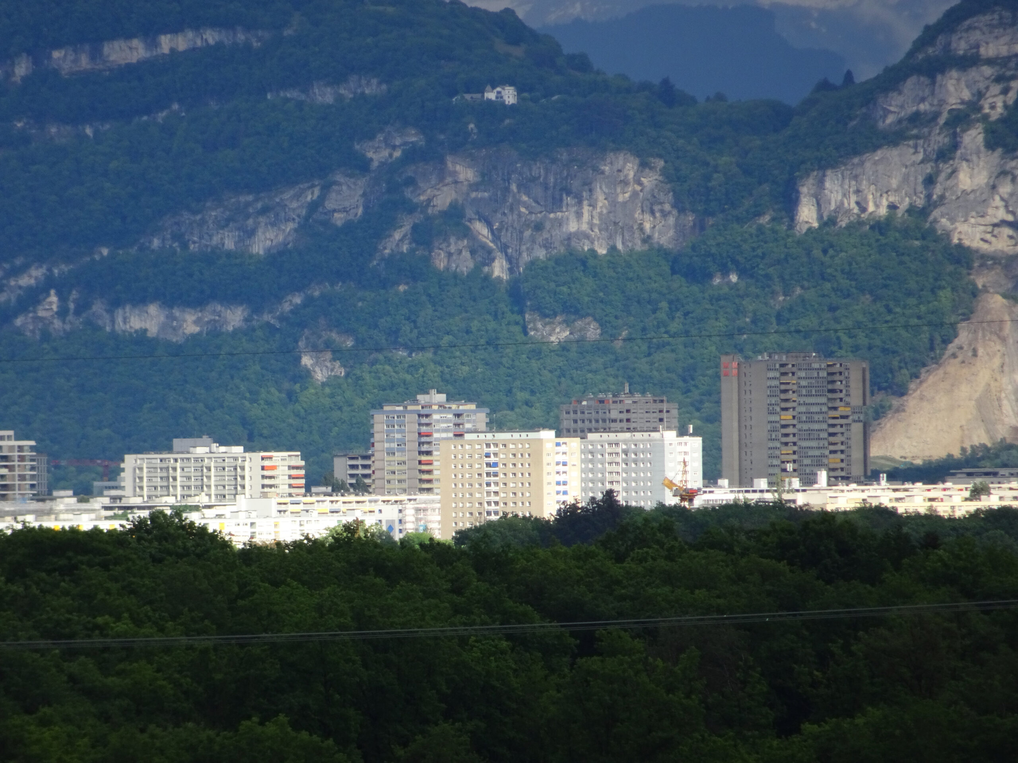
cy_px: 382
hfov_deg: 2.8
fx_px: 21115
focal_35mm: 718
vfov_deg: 2.1
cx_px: 509
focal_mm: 122.7
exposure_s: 1/250
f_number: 6.3
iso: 100
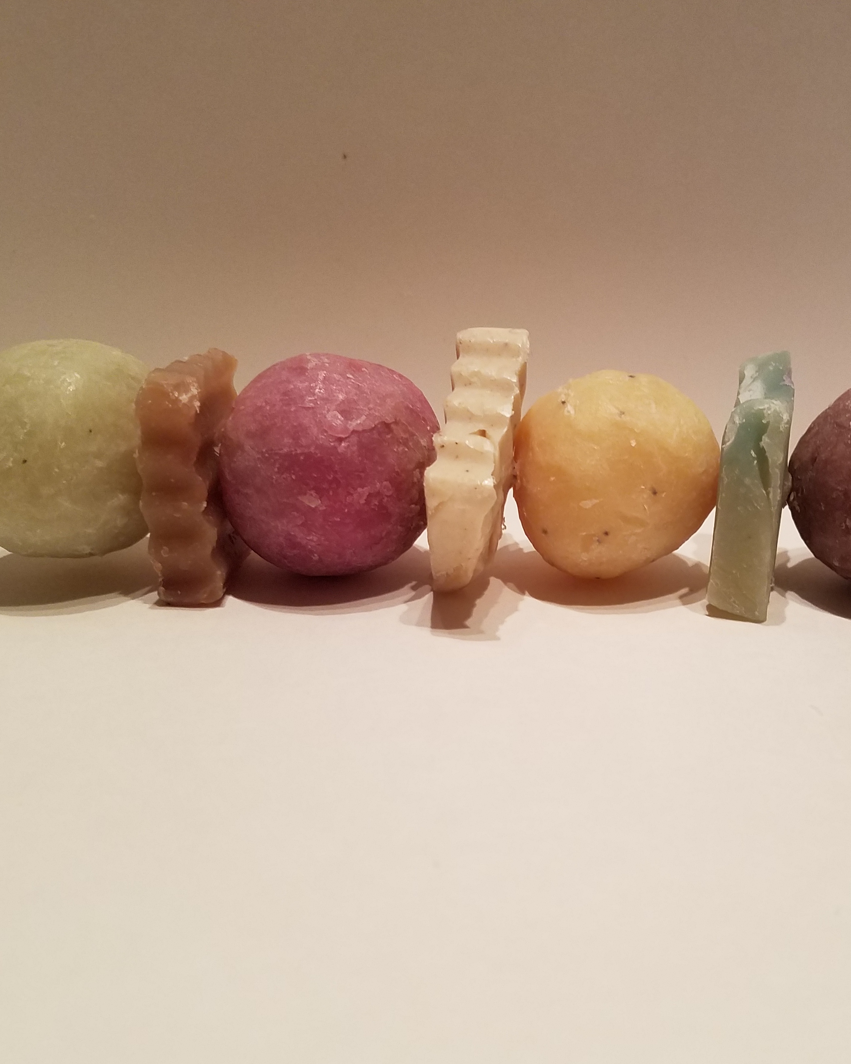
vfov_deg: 51.5
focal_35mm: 35
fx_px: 1102
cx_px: 579
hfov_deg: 41.6
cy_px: 547
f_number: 1.7
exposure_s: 1/30
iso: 125
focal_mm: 4.2
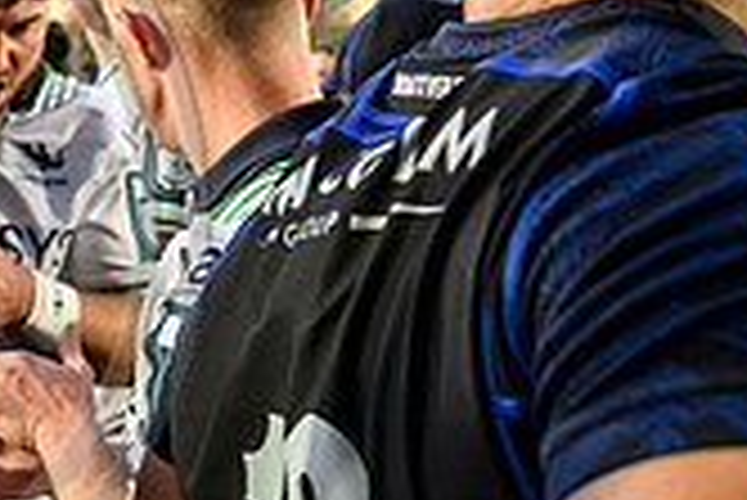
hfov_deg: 21.5
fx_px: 1744
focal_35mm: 84
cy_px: 218
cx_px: -256
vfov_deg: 16.3
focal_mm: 24
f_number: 3.5
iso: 4000
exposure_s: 1/1000
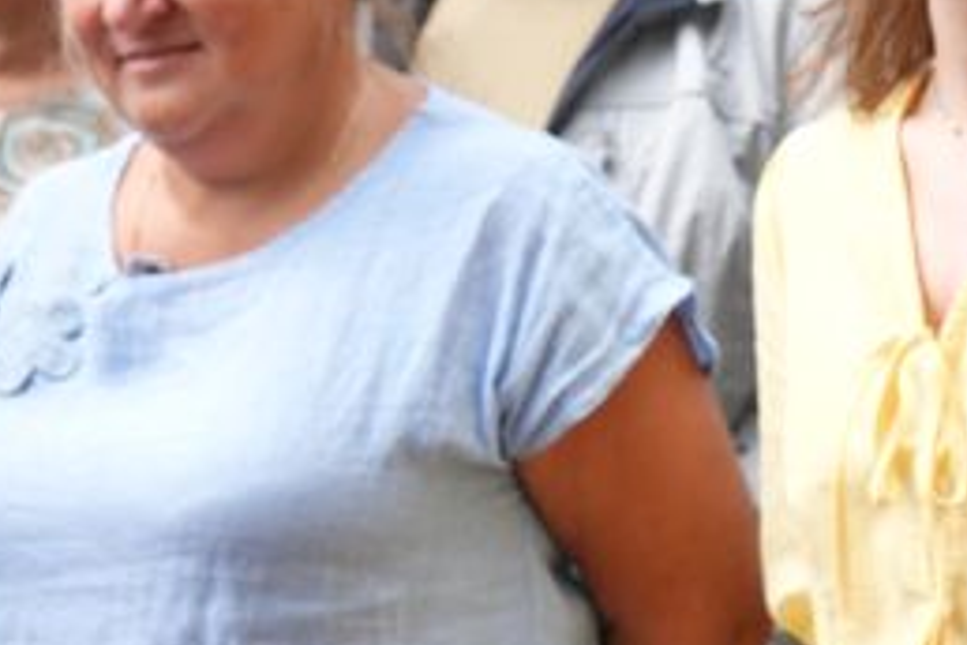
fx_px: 3572
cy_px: 165
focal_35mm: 133
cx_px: 1078
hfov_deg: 15.0
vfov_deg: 10.3
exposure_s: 1/250
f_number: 8
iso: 400
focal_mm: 49
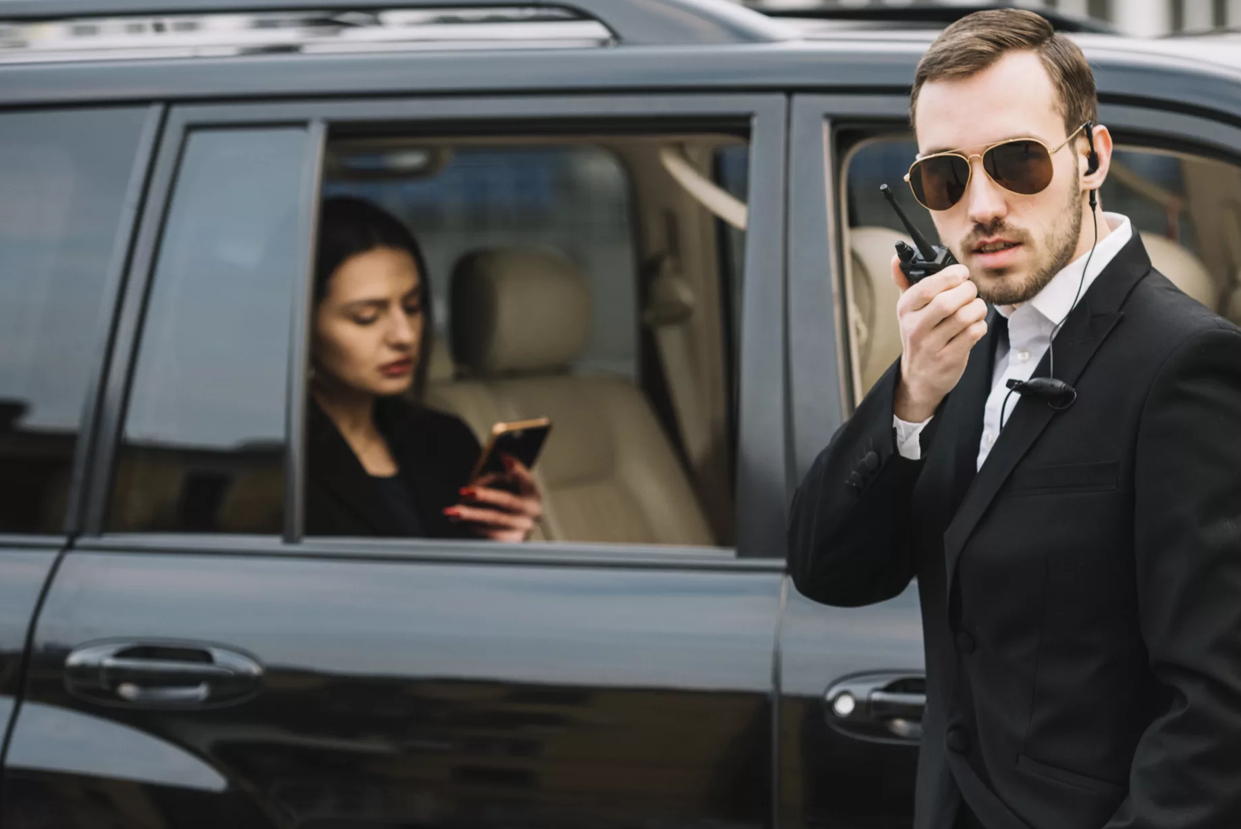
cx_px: 848
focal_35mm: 142
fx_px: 4897
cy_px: 490
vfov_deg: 9.7
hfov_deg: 14.4
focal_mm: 102
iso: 500
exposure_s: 1/160
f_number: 3.5
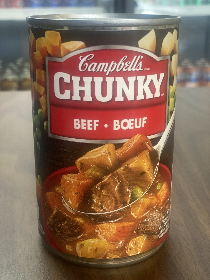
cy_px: 140
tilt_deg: -19.0
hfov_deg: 28.0
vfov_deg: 36.8
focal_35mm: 52
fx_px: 421
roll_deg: -0.5
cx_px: 105
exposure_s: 1/40
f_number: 2
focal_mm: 6
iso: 200
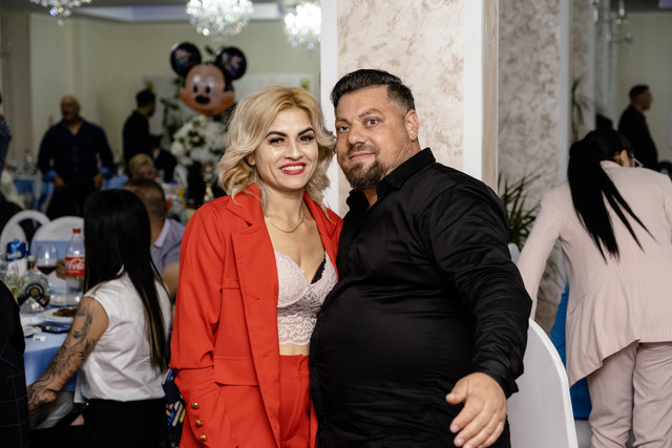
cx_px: 336
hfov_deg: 29.6
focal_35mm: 68
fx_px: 1270
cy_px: 224
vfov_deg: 20.0
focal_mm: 45.5
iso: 1000
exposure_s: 1/160
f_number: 2.8
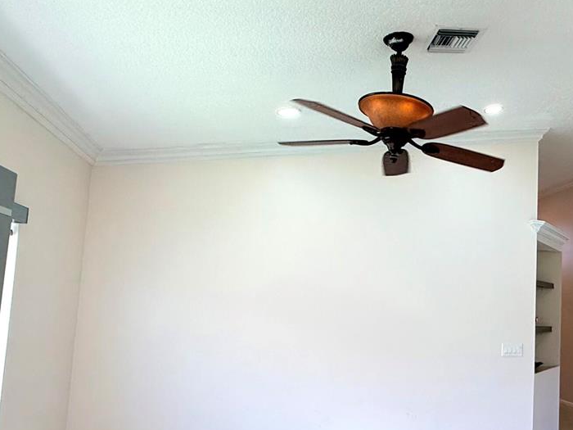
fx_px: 530
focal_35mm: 32
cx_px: 491
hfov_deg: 51.6
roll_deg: -1.6
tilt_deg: +5.8
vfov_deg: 43.9
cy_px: 265
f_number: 2.2
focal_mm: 2.22
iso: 80
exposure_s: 1/120
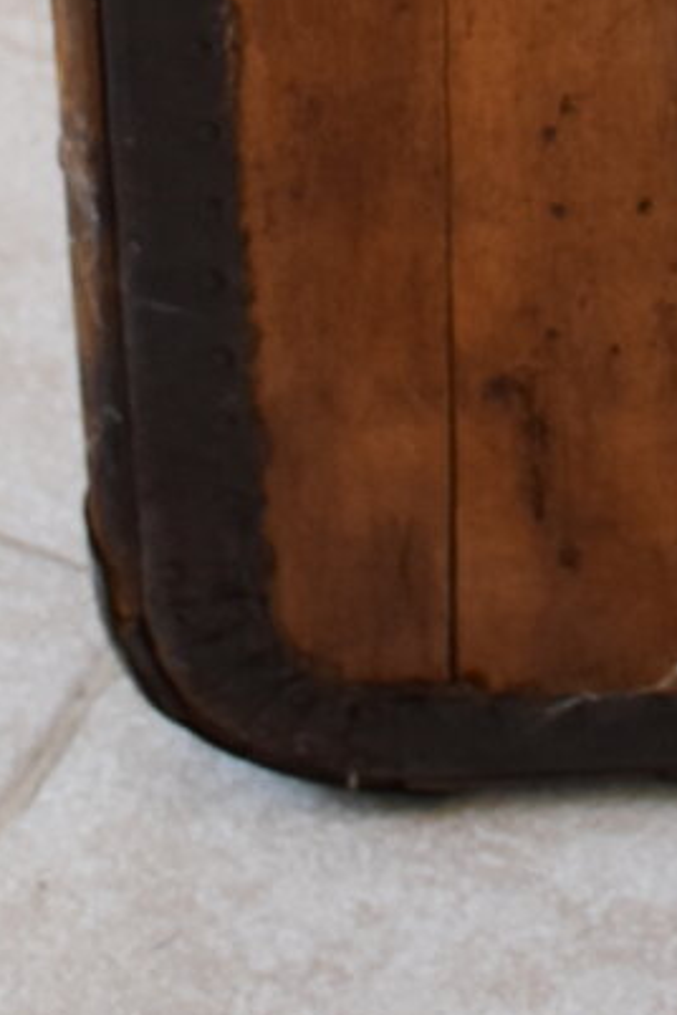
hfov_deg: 5.9
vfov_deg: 8.4
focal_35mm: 229
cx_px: 974
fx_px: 6459
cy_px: -1232
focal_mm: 24
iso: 800
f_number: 4
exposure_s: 1/60
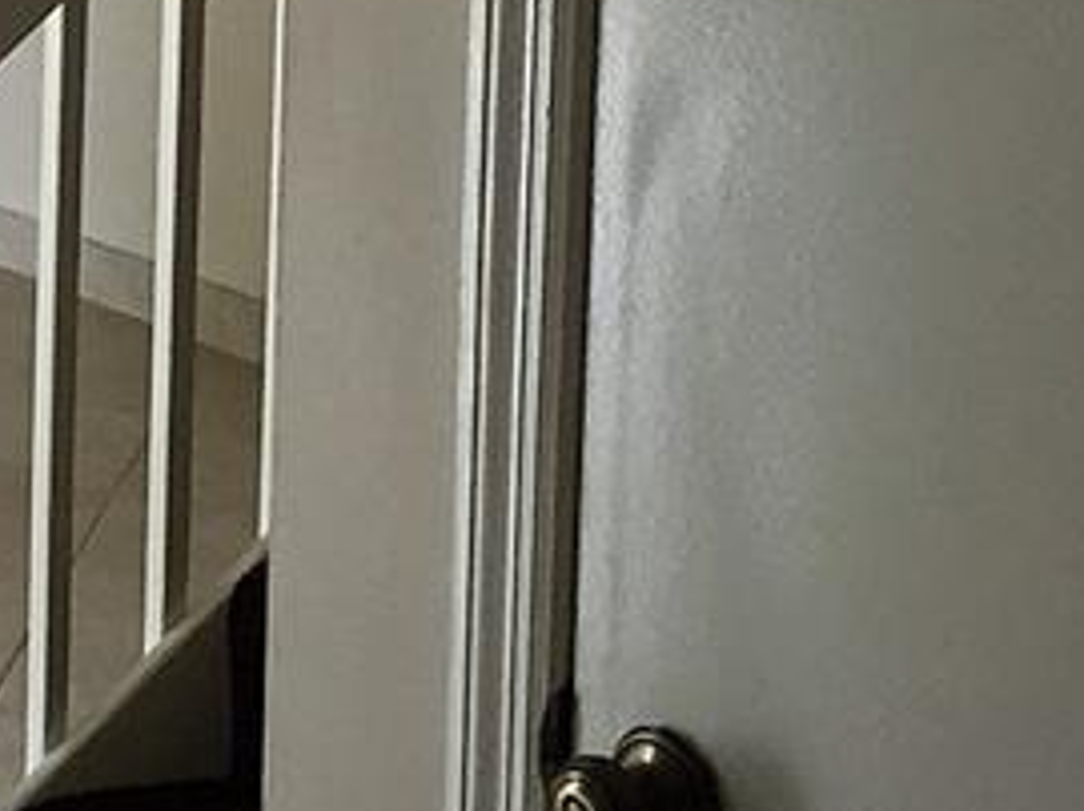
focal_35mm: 110
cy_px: -124
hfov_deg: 15.5
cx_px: -823
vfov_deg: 13.1
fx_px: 3442
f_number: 2.2
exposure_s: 1/30
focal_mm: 4.15
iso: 40
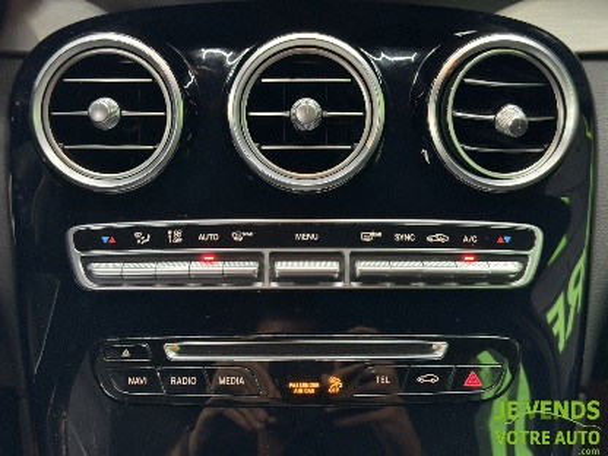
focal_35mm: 48
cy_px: 228
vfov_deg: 30.3
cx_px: 304
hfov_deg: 39.7
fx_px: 843
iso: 500
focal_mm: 6.76
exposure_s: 1/28
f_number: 1.78
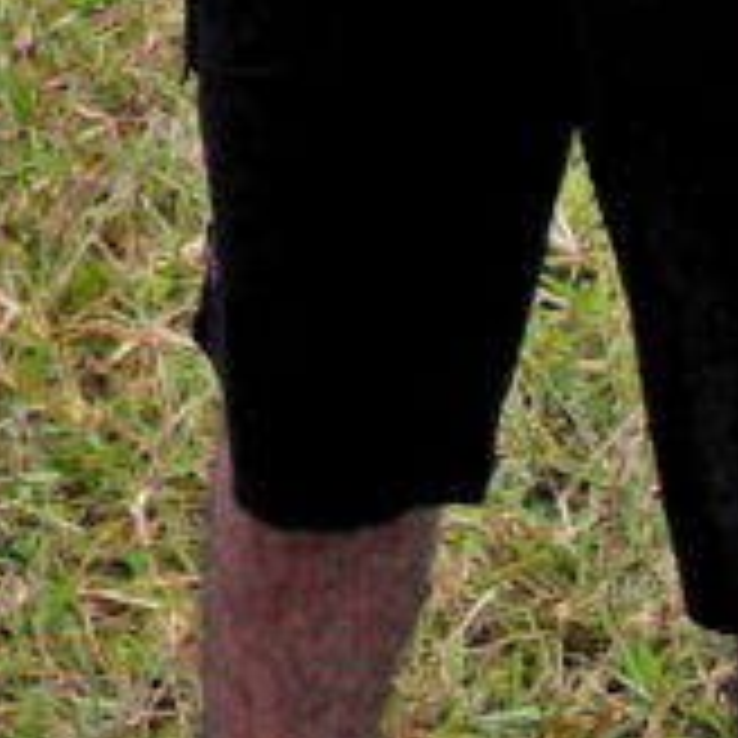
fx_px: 4921
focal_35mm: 204
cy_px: -742
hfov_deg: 8.0
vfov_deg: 8.2
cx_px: -918
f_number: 2.8
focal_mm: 6.2
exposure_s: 1/123
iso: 80
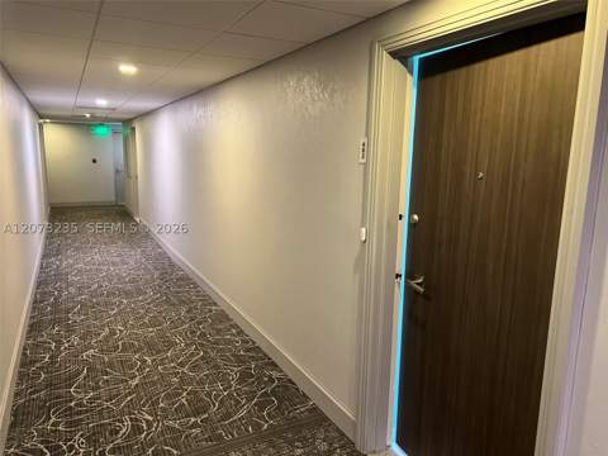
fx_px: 457
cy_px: 228
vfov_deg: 53.1
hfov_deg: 67.3
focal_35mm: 26
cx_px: 304
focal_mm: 5.7
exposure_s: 1/60
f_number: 1.5
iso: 400
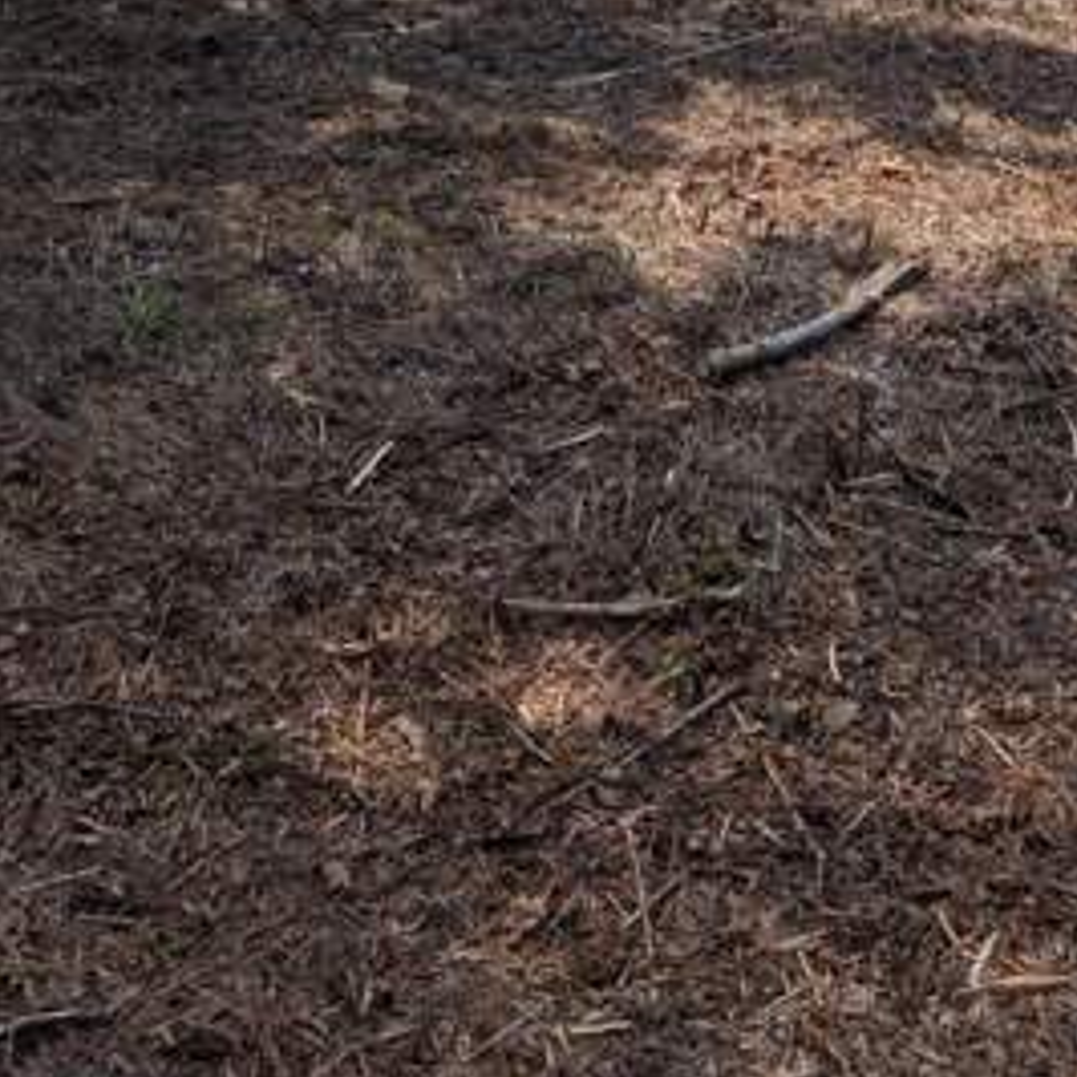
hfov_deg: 33.2
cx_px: 700
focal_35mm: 51
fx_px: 1795
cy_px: -16
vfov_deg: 30.8
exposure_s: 1/1443
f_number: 1.68
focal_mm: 6.9
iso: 20
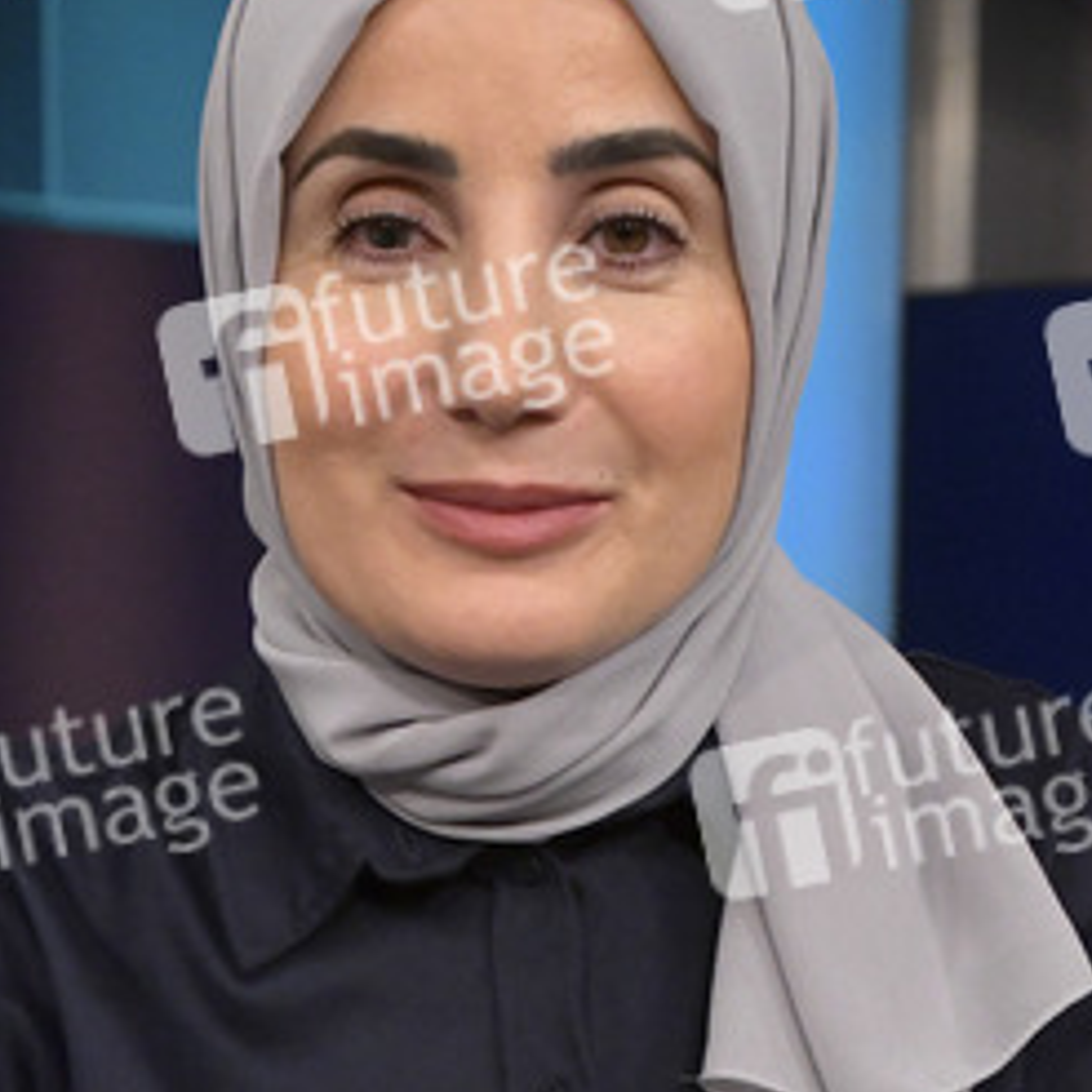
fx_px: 1677
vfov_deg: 36.1
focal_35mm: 47
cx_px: 515
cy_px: 573
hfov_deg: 36.0
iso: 2500
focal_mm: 34
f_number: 5.6
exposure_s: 1/200
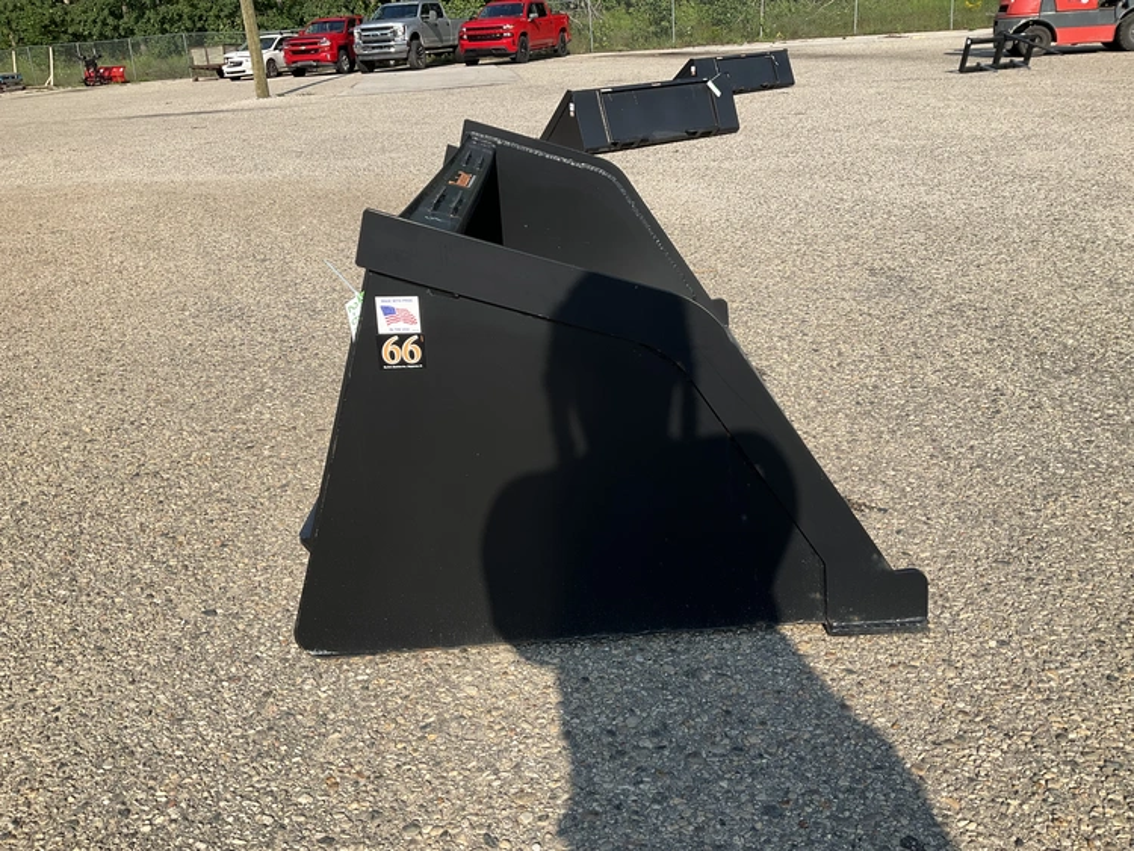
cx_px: 567
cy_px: 426
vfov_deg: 48.3
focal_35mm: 29
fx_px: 950
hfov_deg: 61.6
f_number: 1.8
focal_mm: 3
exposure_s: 1/1412
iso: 25
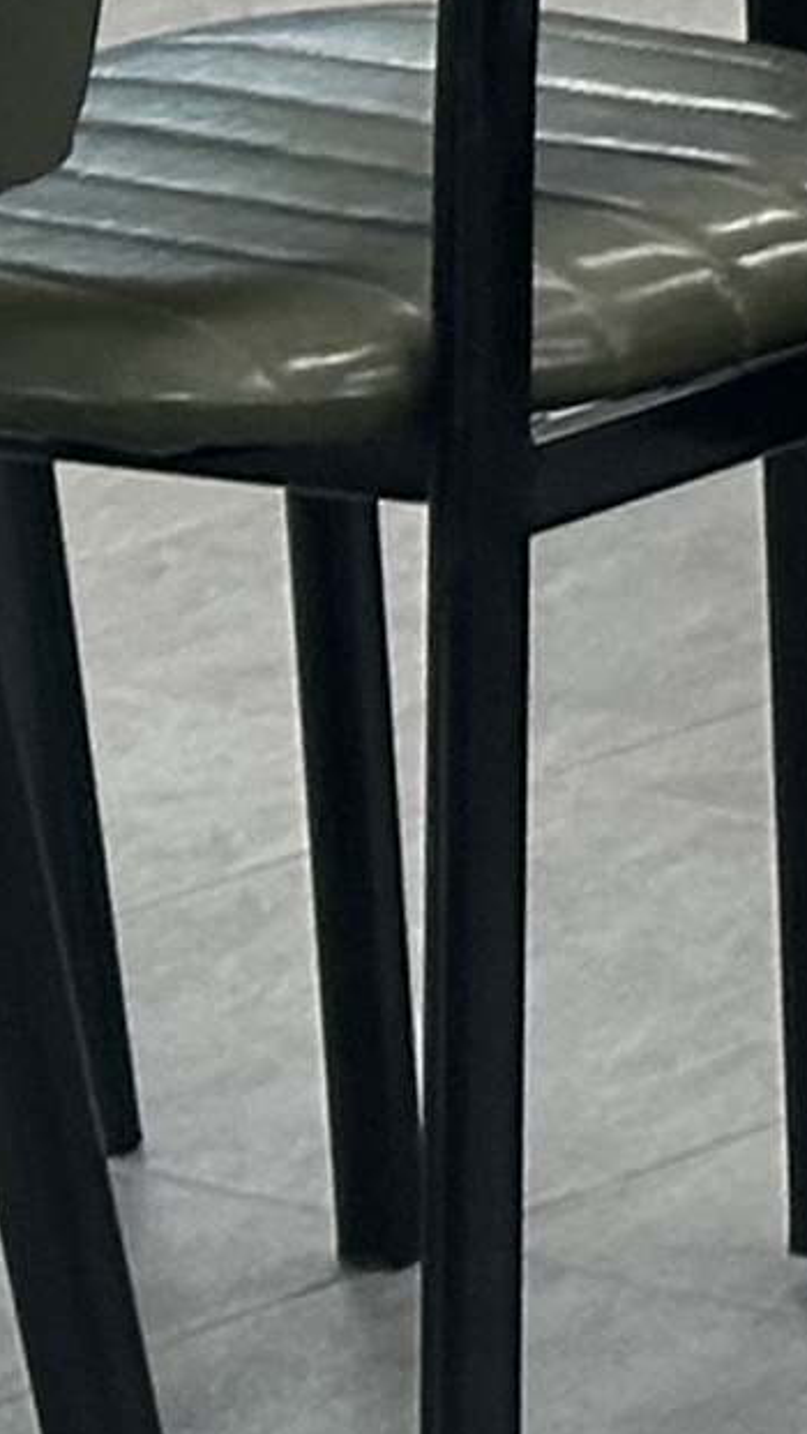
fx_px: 12893
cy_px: -1266
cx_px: 4346
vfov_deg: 6.2
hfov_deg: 3.3
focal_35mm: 339
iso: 100
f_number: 1.78
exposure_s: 1/120
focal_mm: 6.86
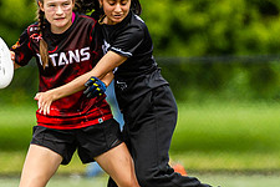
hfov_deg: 1.4
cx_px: 102
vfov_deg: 1.0
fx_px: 11090
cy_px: 107
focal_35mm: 1426
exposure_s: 1/1000
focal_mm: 400
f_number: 4
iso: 320
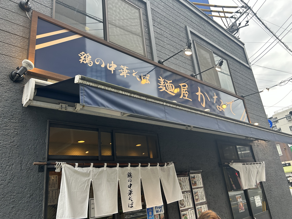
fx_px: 219
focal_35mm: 26
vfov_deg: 53.1
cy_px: 110
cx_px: 146
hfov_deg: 67.3
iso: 50
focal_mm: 5.7
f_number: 1.5
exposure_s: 1/380
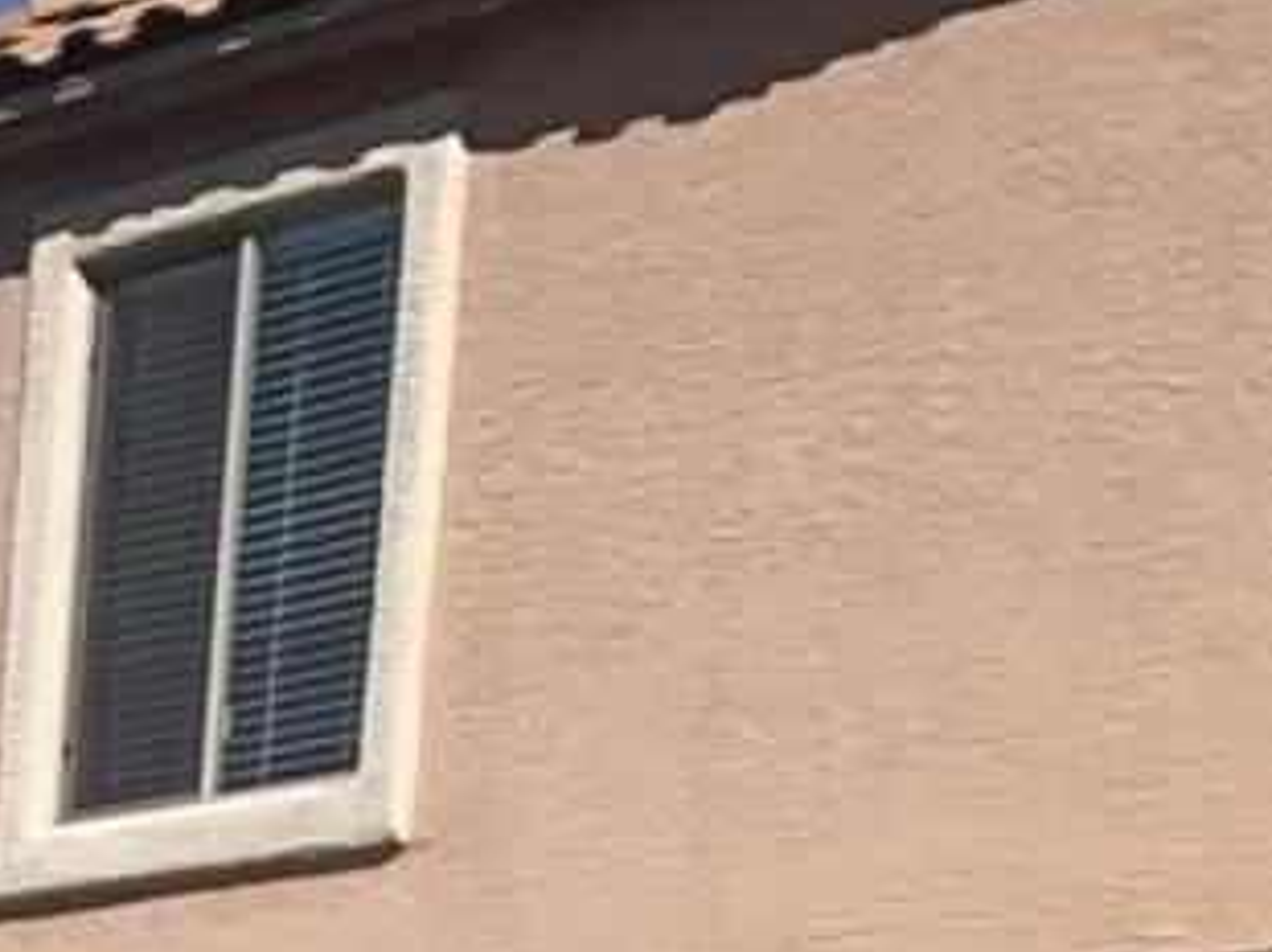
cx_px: -2474
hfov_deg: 9.4
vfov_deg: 7.7
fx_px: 6169
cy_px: 2799
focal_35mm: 168
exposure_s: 1/3401
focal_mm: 4.25
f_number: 1.8
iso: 25
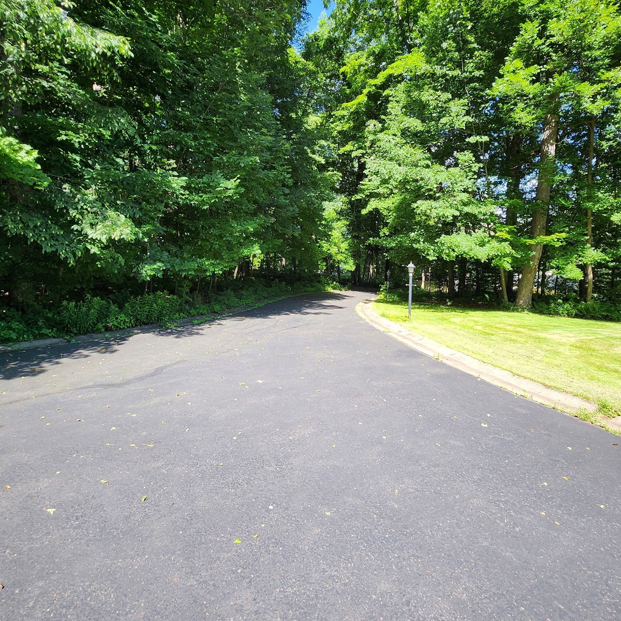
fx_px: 365
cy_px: 299
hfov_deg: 80.7
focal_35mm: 18
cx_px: 318
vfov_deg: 80.7
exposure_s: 1/245
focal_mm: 1.7
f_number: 2.2
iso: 32
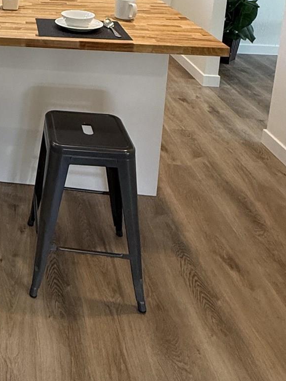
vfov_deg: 38.8
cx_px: -69
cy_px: -13
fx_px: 463
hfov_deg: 29.0
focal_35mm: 42
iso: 250
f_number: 2.2
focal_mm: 2.22
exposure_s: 1/120
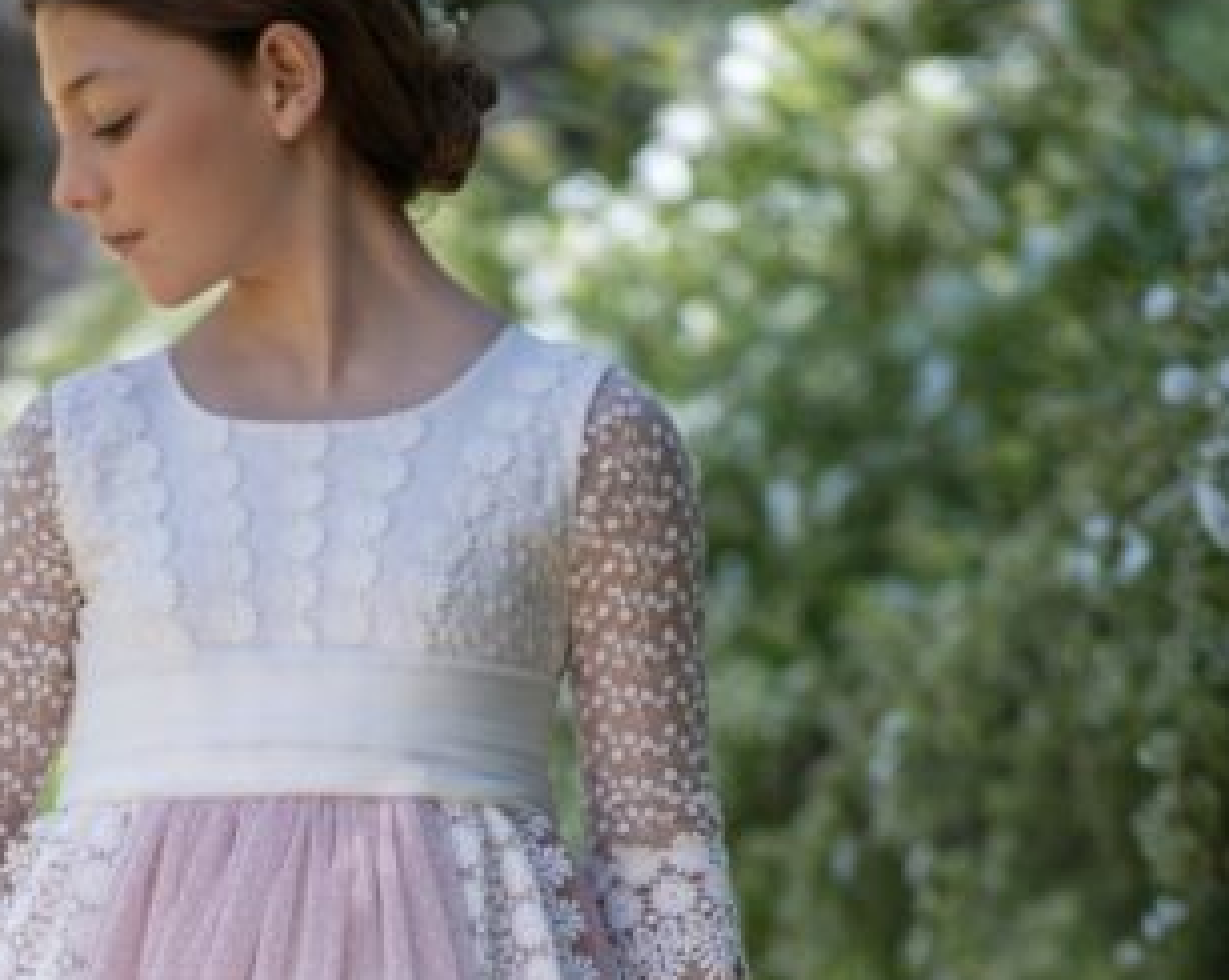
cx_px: 360
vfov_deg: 7.0
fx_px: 7886
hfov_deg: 8.9
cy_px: 1290
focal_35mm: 217
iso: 64
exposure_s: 1/1600
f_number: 1.4
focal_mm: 105
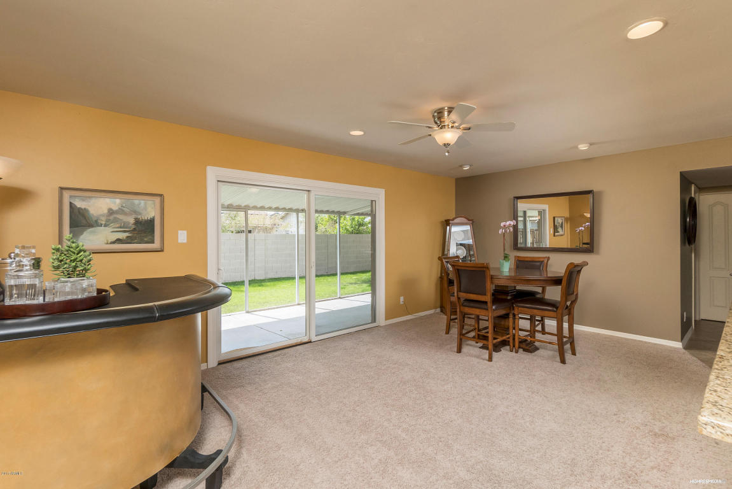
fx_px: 305
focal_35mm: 15
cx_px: 366
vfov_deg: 77.4
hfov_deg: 100.4
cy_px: 244
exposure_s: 1/200
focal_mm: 10
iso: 800
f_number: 8
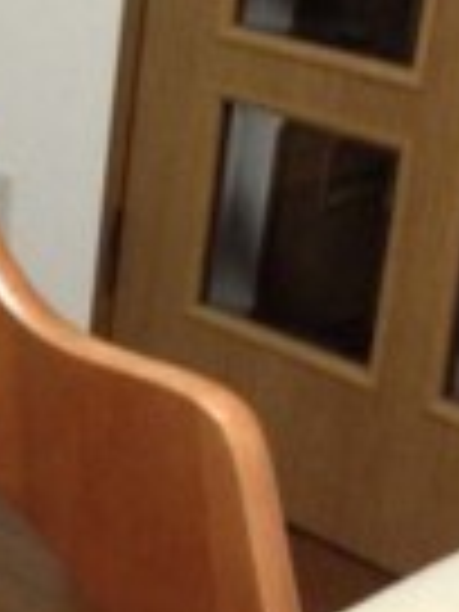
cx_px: -171
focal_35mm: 109
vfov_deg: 18.0
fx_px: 1927
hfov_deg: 13.0
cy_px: 180
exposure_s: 1/20
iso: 320
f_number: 2.4
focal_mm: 4.12
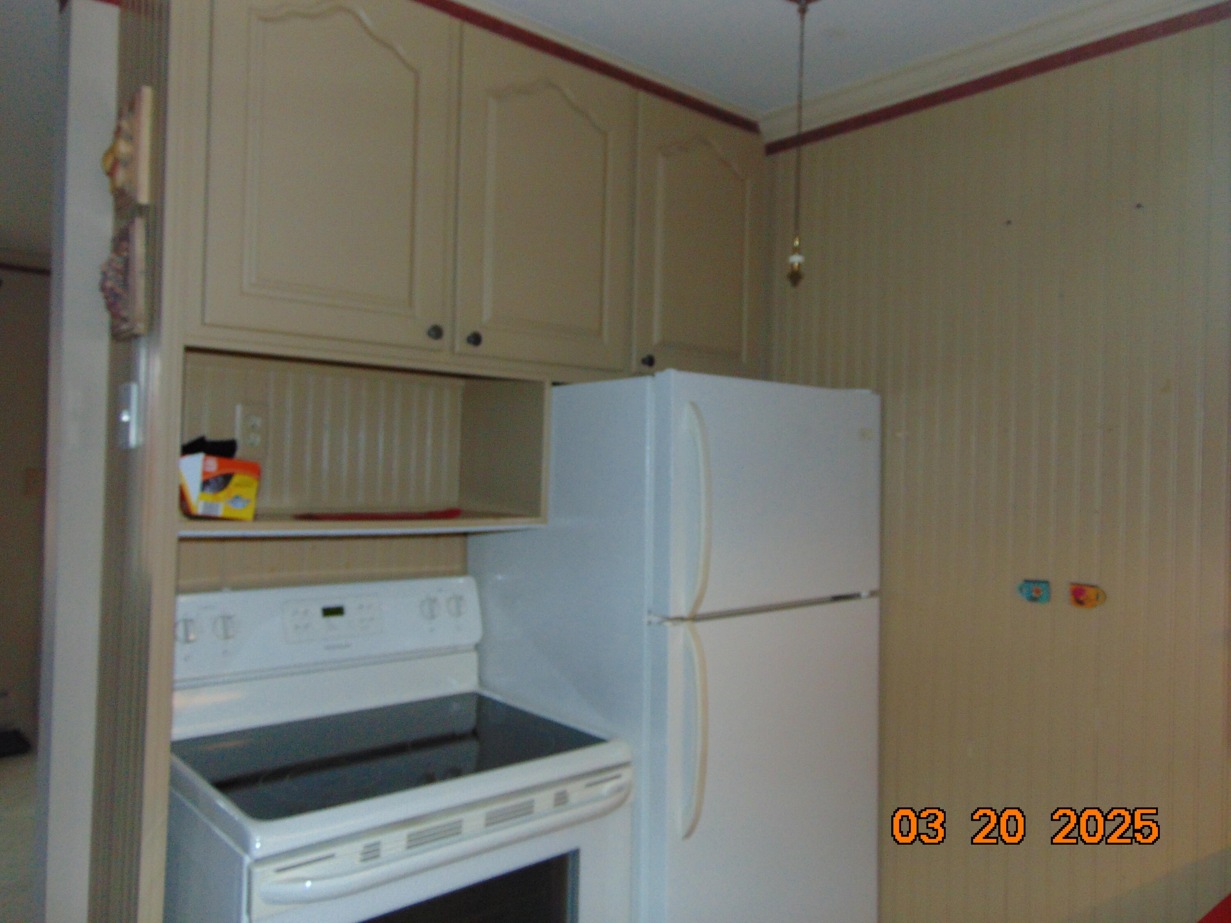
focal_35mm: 25
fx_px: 889
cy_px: 462
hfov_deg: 69.4
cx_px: 616
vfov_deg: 54.9
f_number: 3
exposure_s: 1/30
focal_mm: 4.5
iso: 200
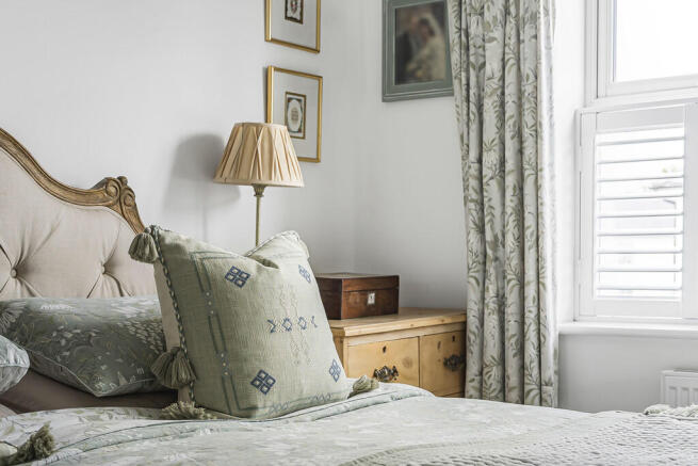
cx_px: 349
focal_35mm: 52
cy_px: 233
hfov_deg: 38.2
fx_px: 1008
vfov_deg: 26.0
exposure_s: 1/125
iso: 200
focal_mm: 35
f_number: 4
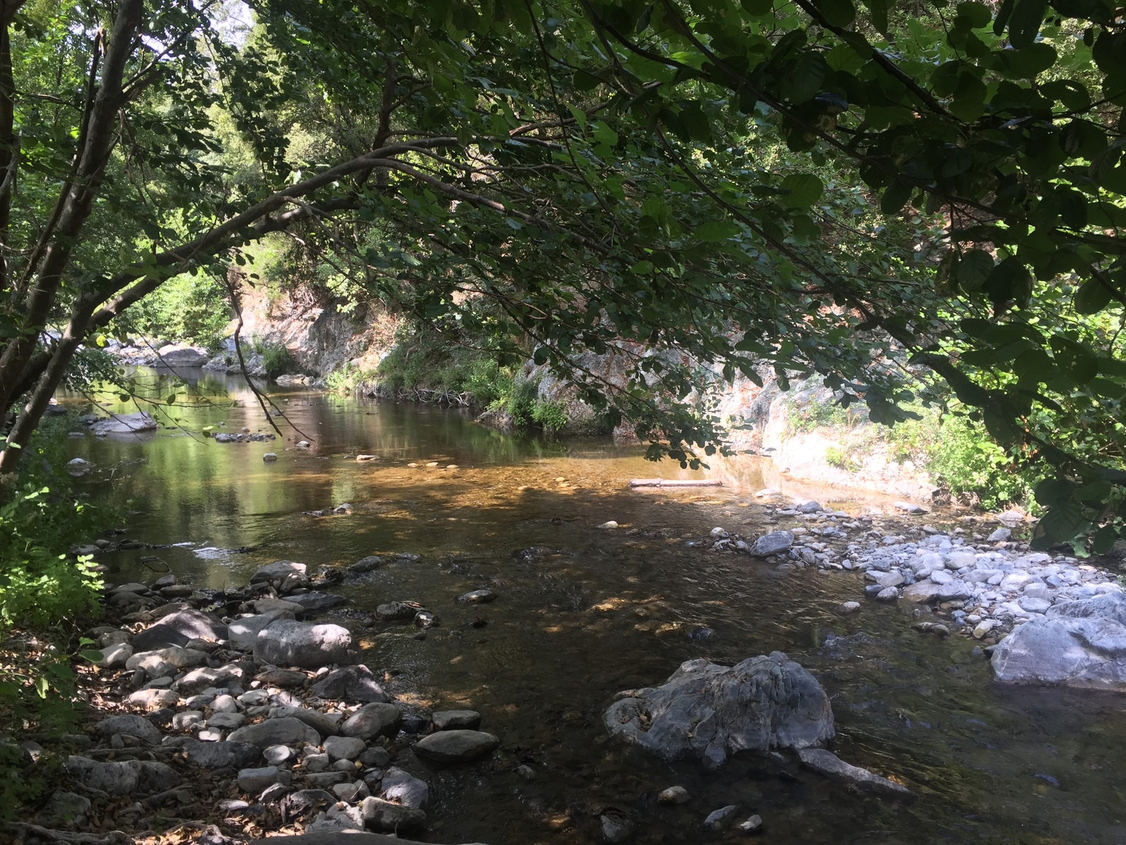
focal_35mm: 29
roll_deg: -0.9
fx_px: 943
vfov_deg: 48.2
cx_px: 563
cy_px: 422
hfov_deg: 61.7
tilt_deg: -5.0
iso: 32
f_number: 2.2
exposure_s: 1/116
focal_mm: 4.15
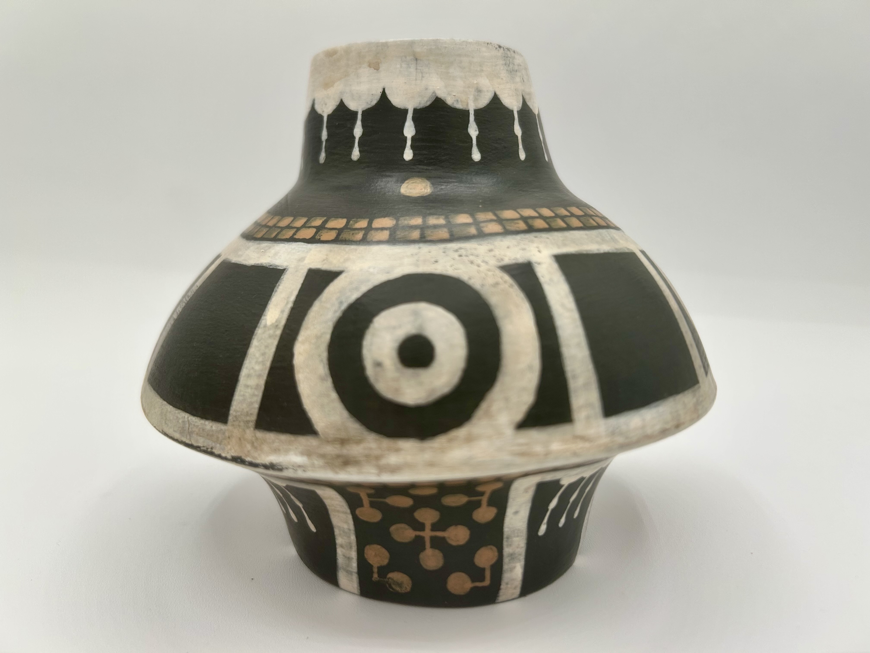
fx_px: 653
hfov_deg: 67.3
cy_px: 326
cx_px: 435
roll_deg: -0.3
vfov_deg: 53.1
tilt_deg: -14.5
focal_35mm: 26
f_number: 1.5
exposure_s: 1/840
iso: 50
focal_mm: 5.7
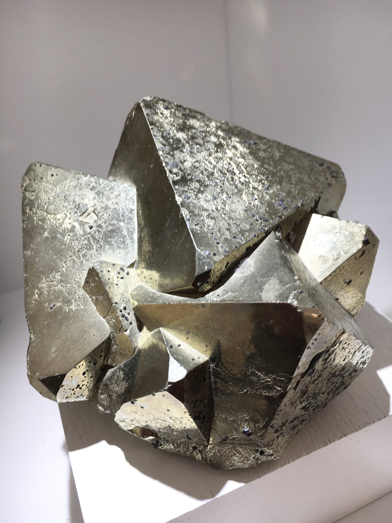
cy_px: 262
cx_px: 196
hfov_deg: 48.2
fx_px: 438
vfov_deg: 61.7
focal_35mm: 29
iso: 25
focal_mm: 4.15
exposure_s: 1/50
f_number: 2.2
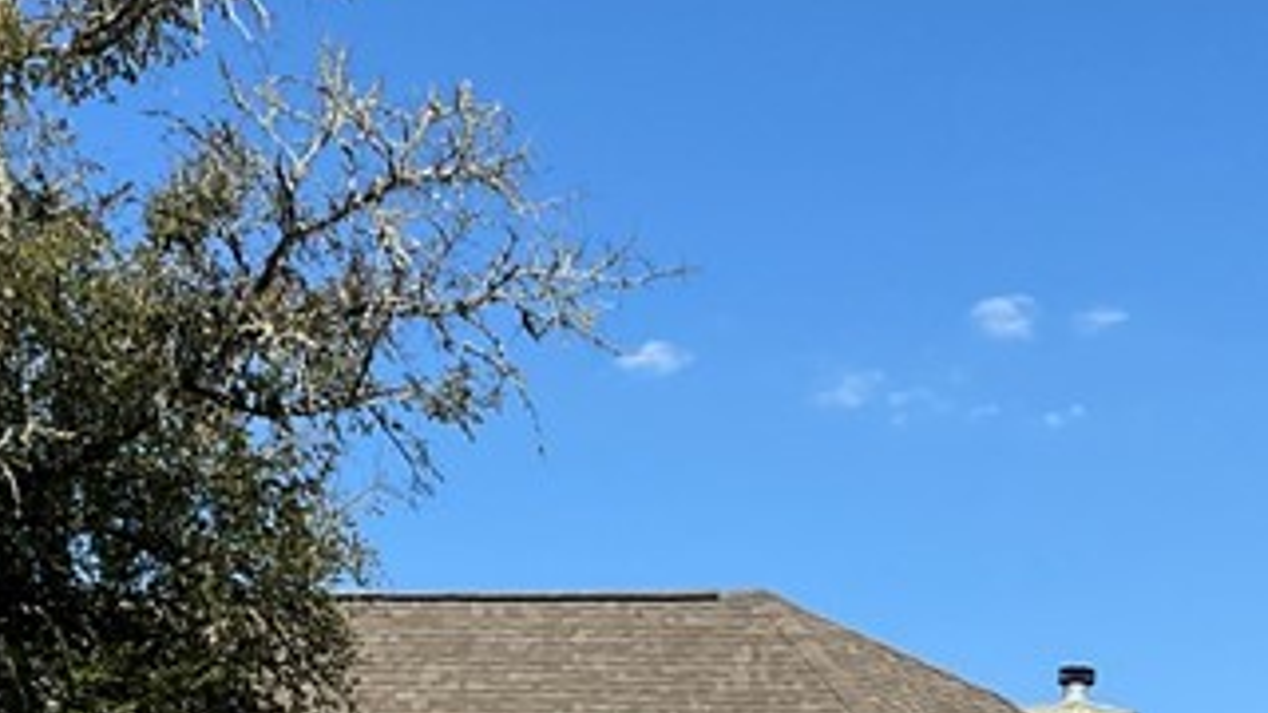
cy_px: 899
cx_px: 273
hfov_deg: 20.9
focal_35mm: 101
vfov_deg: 11.7
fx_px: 3396
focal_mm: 3
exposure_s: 1/2058
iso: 25
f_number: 1.8
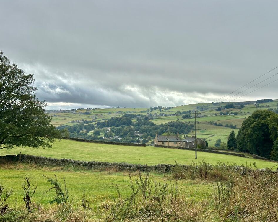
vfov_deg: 29.7
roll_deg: -0.7
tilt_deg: +1.1
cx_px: 150
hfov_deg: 36.6
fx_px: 420
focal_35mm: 51
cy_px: 111
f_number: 1.78
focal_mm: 6.86
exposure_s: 1/2070
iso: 64
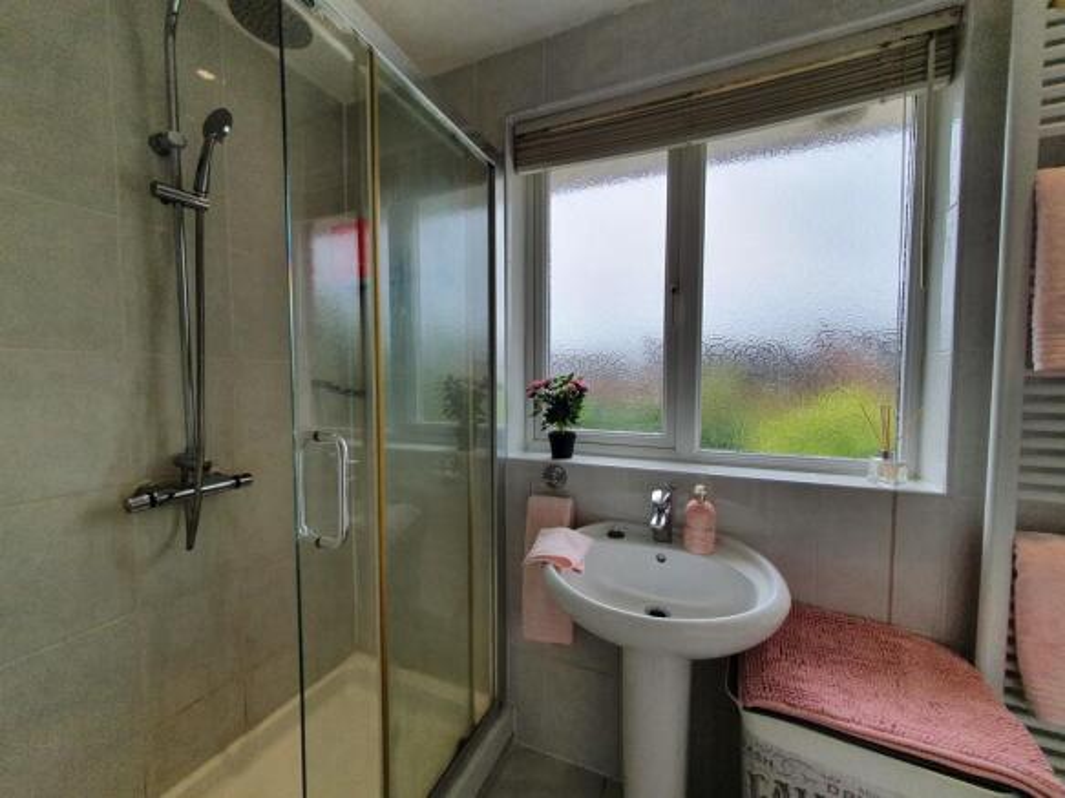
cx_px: 532
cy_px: 399
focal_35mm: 13
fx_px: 400
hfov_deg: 106.2
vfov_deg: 89.9
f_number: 2.2
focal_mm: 1.8
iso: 50
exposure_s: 1/358
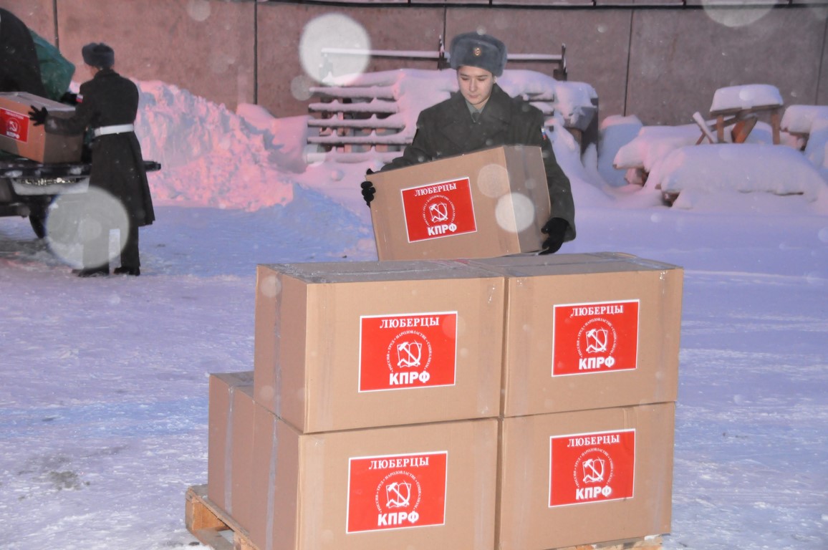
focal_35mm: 57
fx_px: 1310
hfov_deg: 35.1
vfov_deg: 23.7
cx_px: 414
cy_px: 275
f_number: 5.6
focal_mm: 38
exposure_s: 1/30
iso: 3200
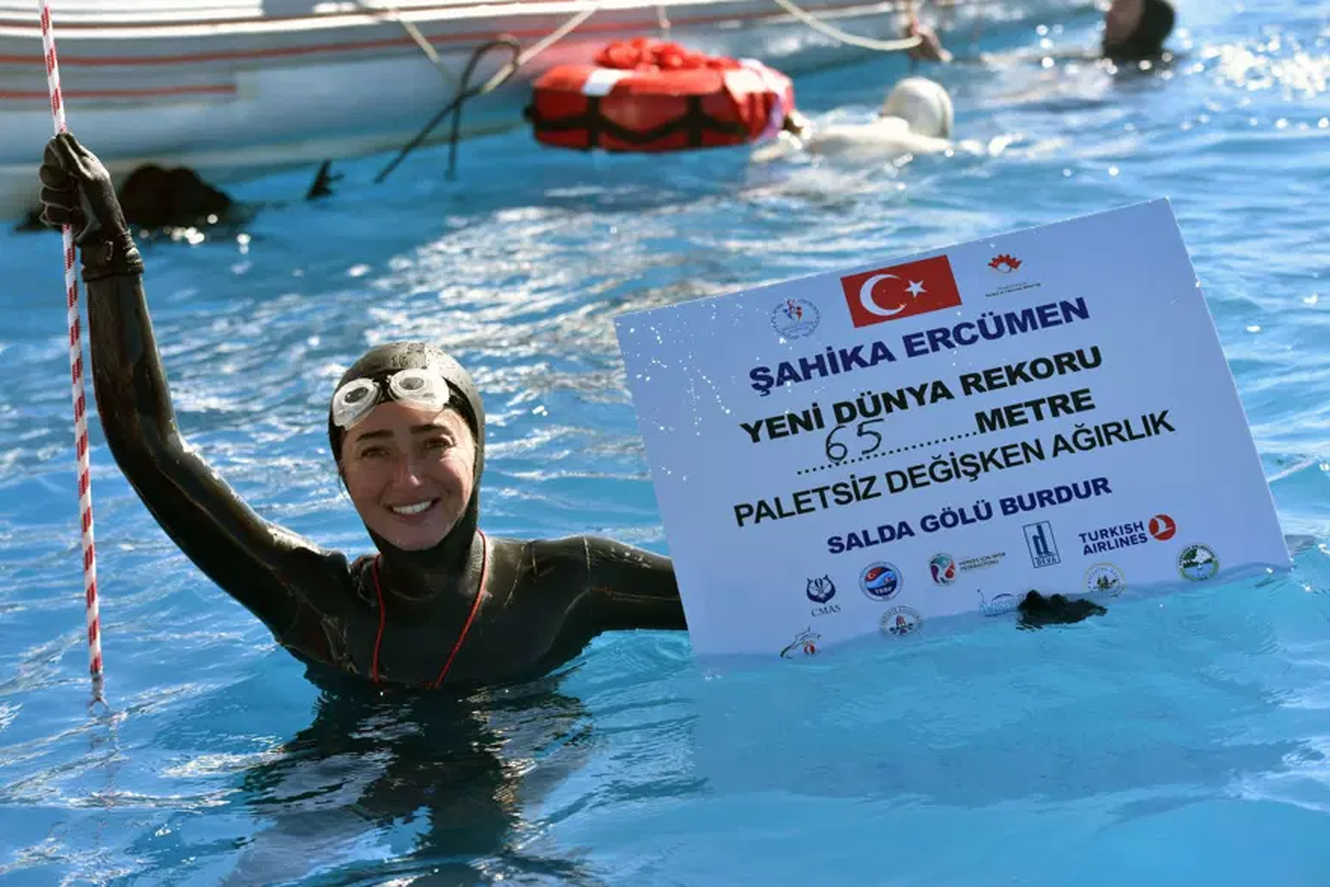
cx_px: 665
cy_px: 444
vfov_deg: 15.9
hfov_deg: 23.6
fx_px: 3178
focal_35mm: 86
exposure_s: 1/1000
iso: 320
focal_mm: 86
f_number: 4.5
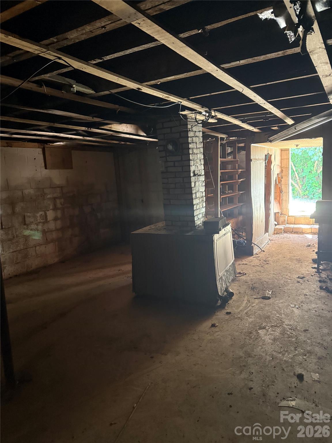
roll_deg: +2.4
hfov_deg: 56.8
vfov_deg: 71.6
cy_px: 222
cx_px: 166
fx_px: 307
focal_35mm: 24
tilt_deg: -7.4
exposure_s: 1/40
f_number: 1.78
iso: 1000
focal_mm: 6.76
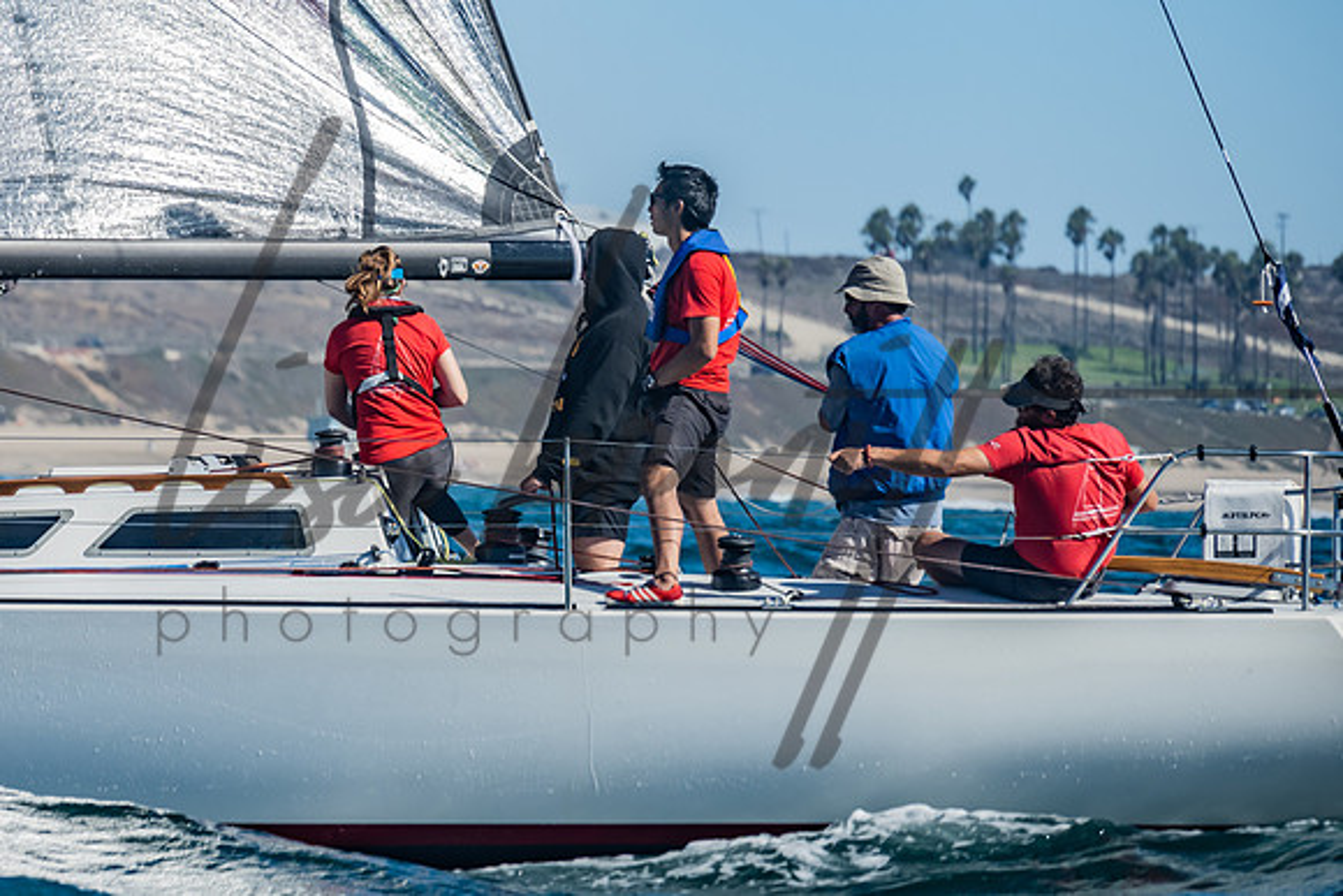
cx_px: 226
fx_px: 13573
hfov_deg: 5.7
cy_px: 252
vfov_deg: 3.8
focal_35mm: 364
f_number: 6.3
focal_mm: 200
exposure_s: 1/640
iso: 160
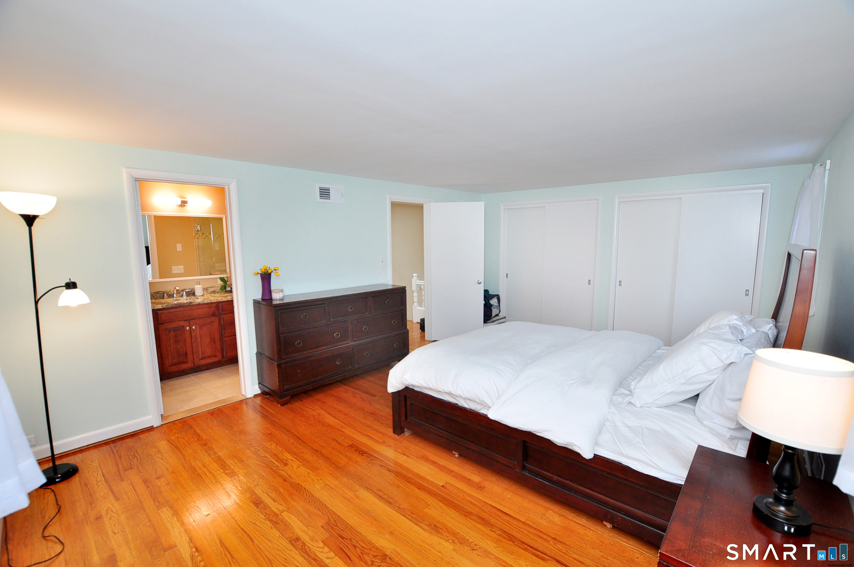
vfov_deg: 77.2
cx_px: 427
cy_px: 284
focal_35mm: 15
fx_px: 355
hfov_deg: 100.5
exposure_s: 1/40
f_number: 5
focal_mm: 10
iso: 400
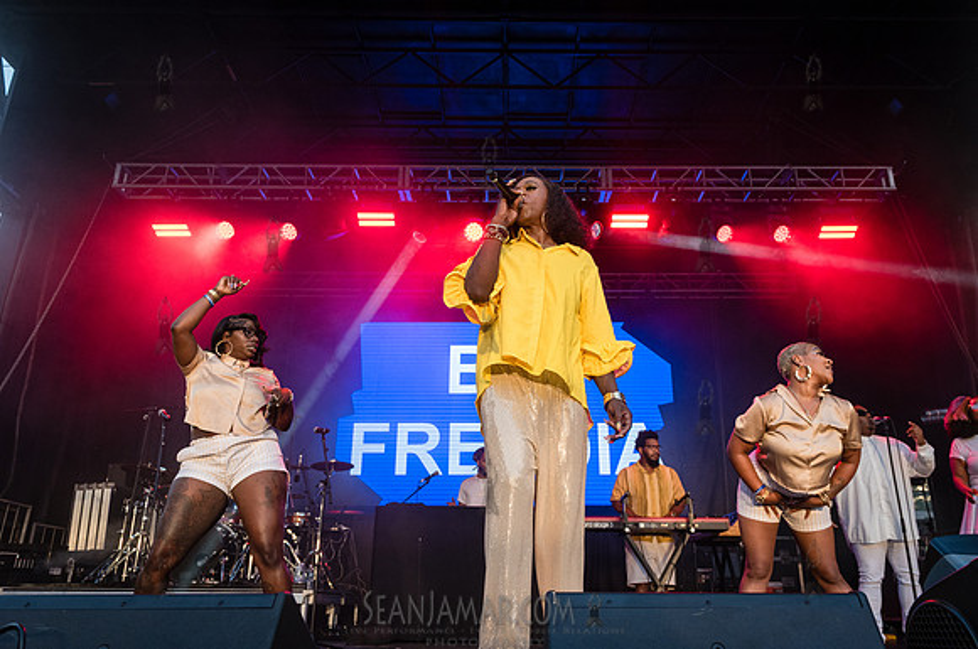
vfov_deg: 45.2
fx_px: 779
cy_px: 304
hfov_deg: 64.2
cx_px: 517
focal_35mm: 29
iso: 2000
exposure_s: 1/640
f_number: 4
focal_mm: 27
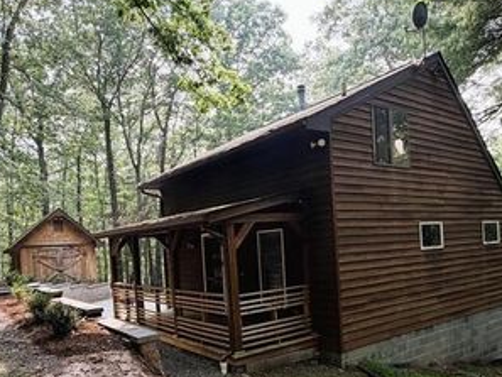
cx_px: 271
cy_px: 251
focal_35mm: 29
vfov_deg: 47.5
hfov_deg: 61.6
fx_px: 421
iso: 50
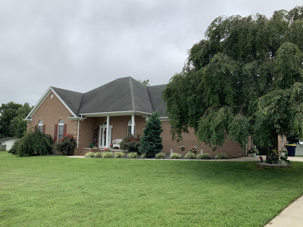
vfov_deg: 41.7
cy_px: 127
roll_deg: -2.6
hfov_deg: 53.9
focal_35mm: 34
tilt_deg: +4.3
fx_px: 298
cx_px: 141
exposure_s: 1/1490
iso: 16
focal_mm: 3
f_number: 1.8
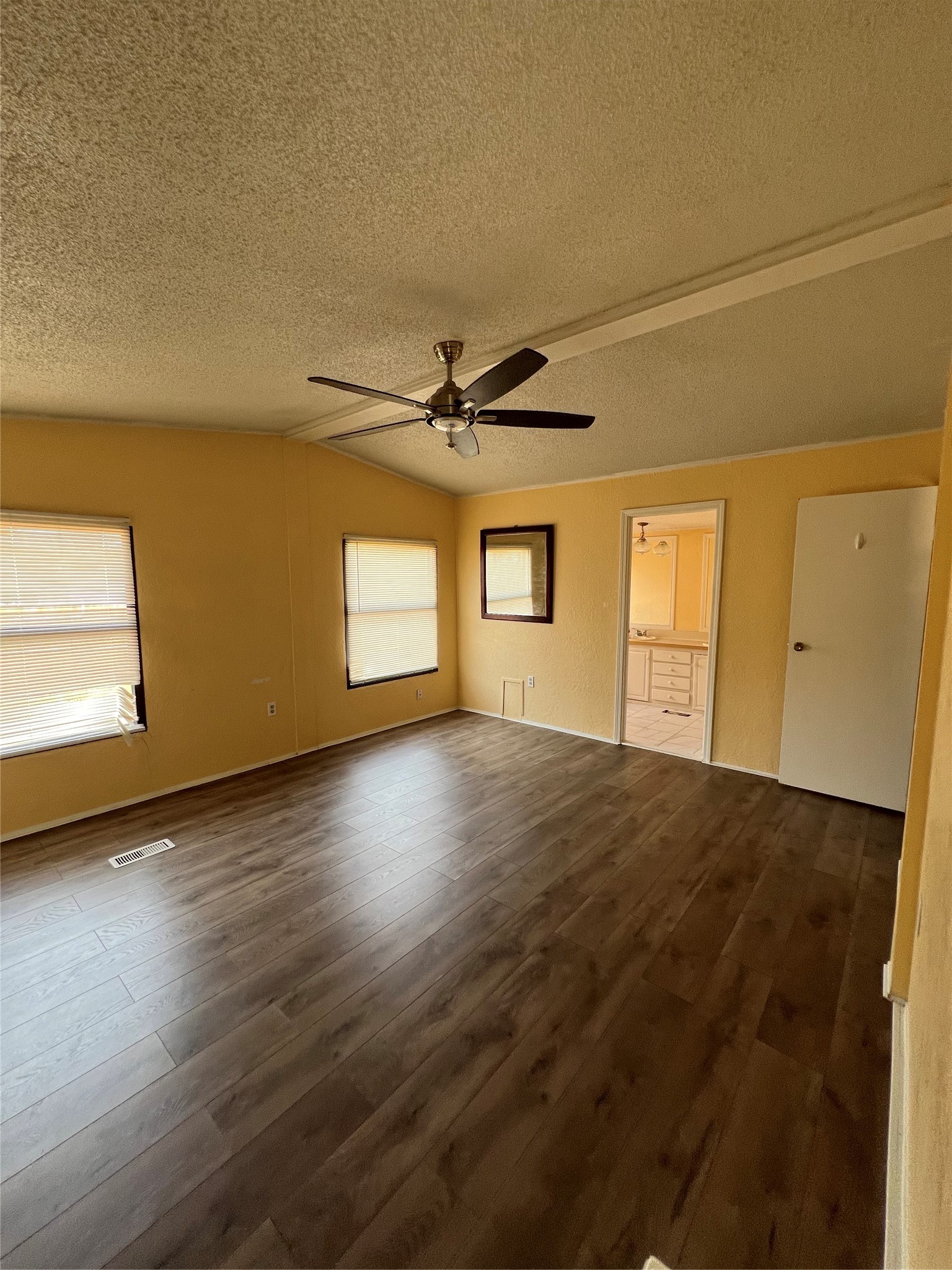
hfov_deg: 89.9
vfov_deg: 106.2
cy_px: 635
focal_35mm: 13
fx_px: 477
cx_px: 476
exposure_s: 1/120
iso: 100
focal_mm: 1.57
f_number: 1.8
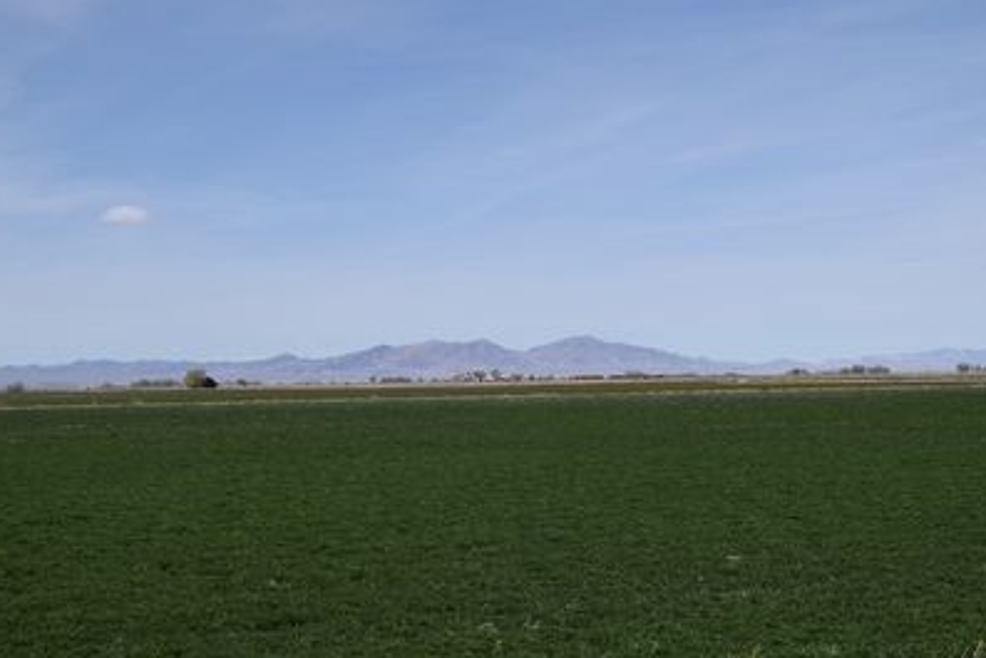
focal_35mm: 65
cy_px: 344
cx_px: 502
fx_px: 1781
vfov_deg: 20.9
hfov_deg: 30.9
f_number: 11
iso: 100
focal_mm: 40
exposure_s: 1/200
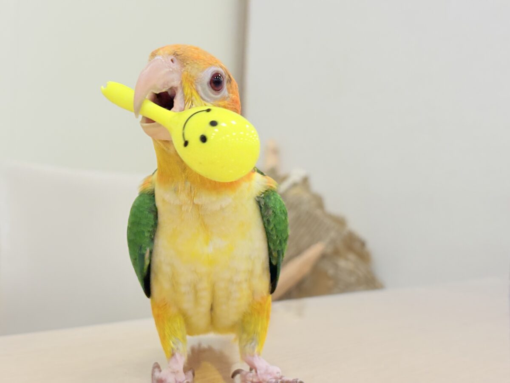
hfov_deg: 36.8
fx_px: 766
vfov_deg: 28.0
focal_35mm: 52
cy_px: 192
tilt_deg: +1.1
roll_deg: -1.5
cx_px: 255
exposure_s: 1/100
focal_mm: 5.96
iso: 64
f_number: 1.6
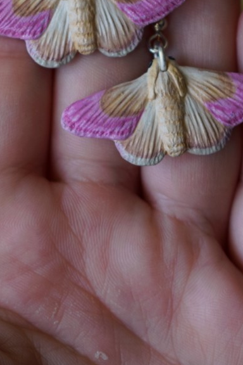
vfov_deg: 12.4
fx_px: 1670
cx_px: 109
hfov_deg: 8.3
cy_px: 45
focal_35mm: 165
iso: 400
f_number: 5.6
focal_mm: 55
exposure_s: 1/100
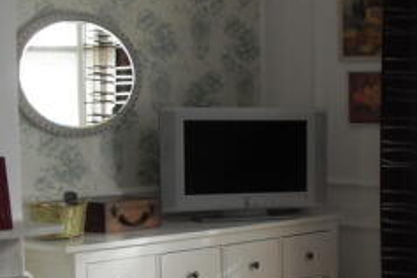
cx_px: 455
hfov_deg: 22.1
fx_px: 1008
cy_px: 261
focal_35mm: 87
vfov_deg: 15.5
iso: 80
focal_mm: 6.3
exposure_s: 1/125
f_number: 2.8
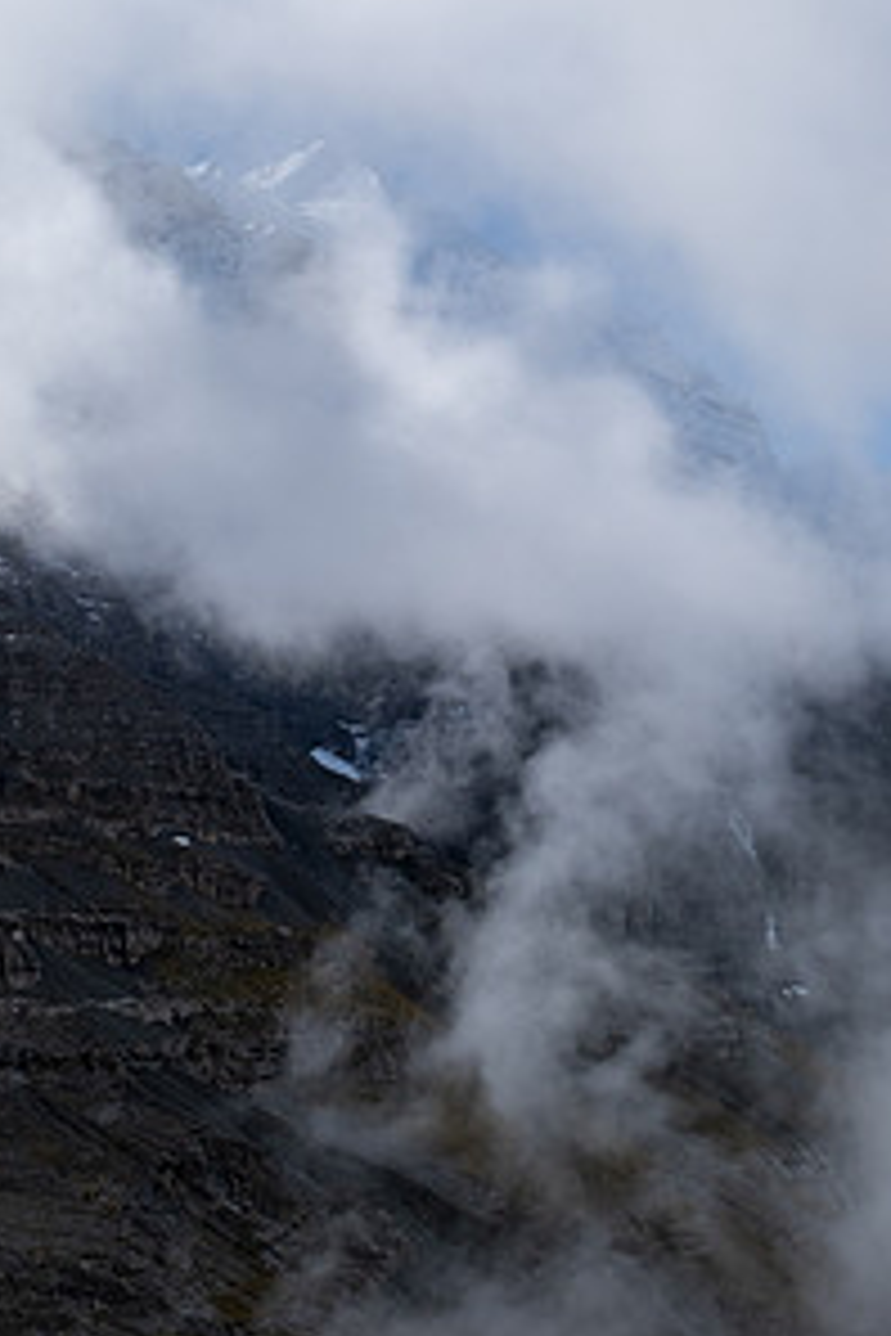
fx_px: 1856
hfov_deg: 27.0
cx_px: 387
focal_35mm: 50
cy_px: 387
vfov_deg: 38.9
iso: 320
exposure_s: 1/1100
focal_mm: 22
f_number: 5.6
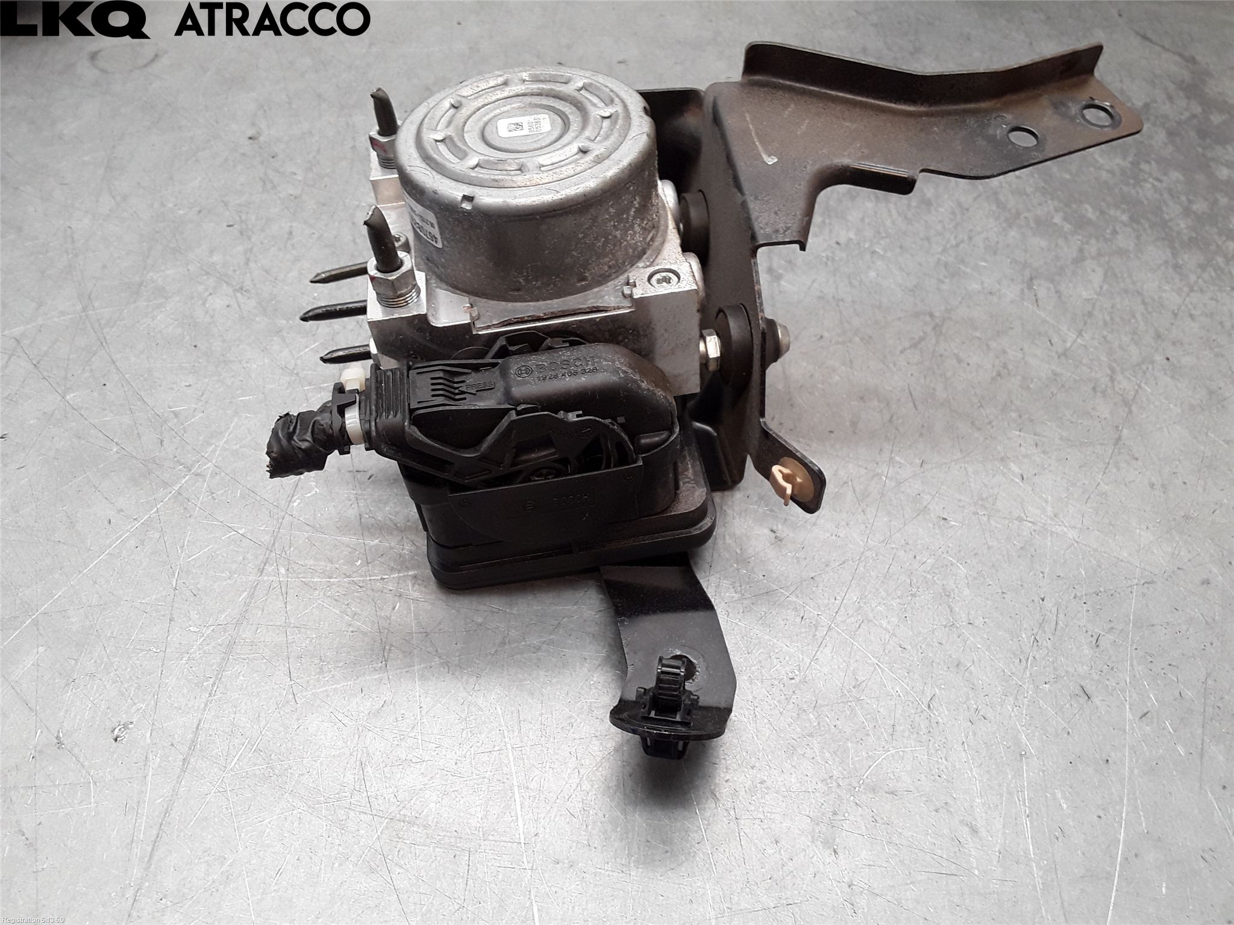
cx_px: 617
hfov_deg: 63.4
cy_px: 462
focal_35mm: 28
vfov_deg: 49.7
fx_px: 998
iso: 40
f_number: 1.9
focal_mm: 2.91
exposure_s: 1/50
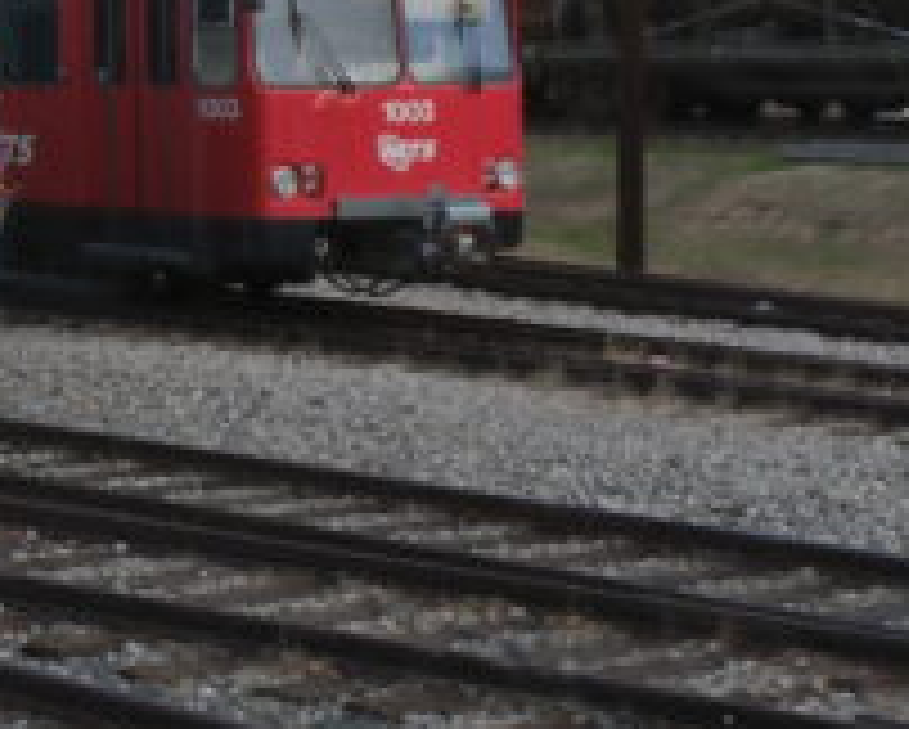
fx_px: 2881
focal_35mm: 107
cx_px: -549
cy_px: 135
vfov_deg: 14.3
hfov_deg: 16.1
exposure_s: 1/28
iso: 125
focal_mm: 20
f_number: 14
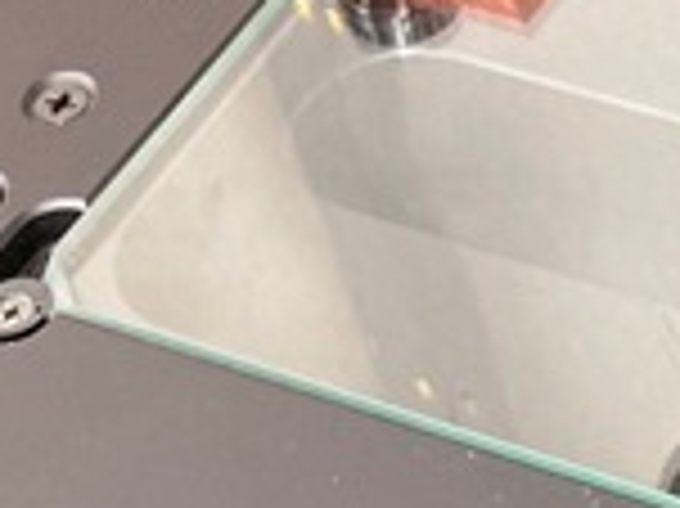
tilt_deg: -52.8
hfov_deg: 15.9
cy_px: 477
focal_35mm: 119
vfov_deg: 12.3
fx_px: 2336
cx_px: 838
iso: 250
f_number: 1.8
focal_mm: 3.99
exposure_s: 1/40
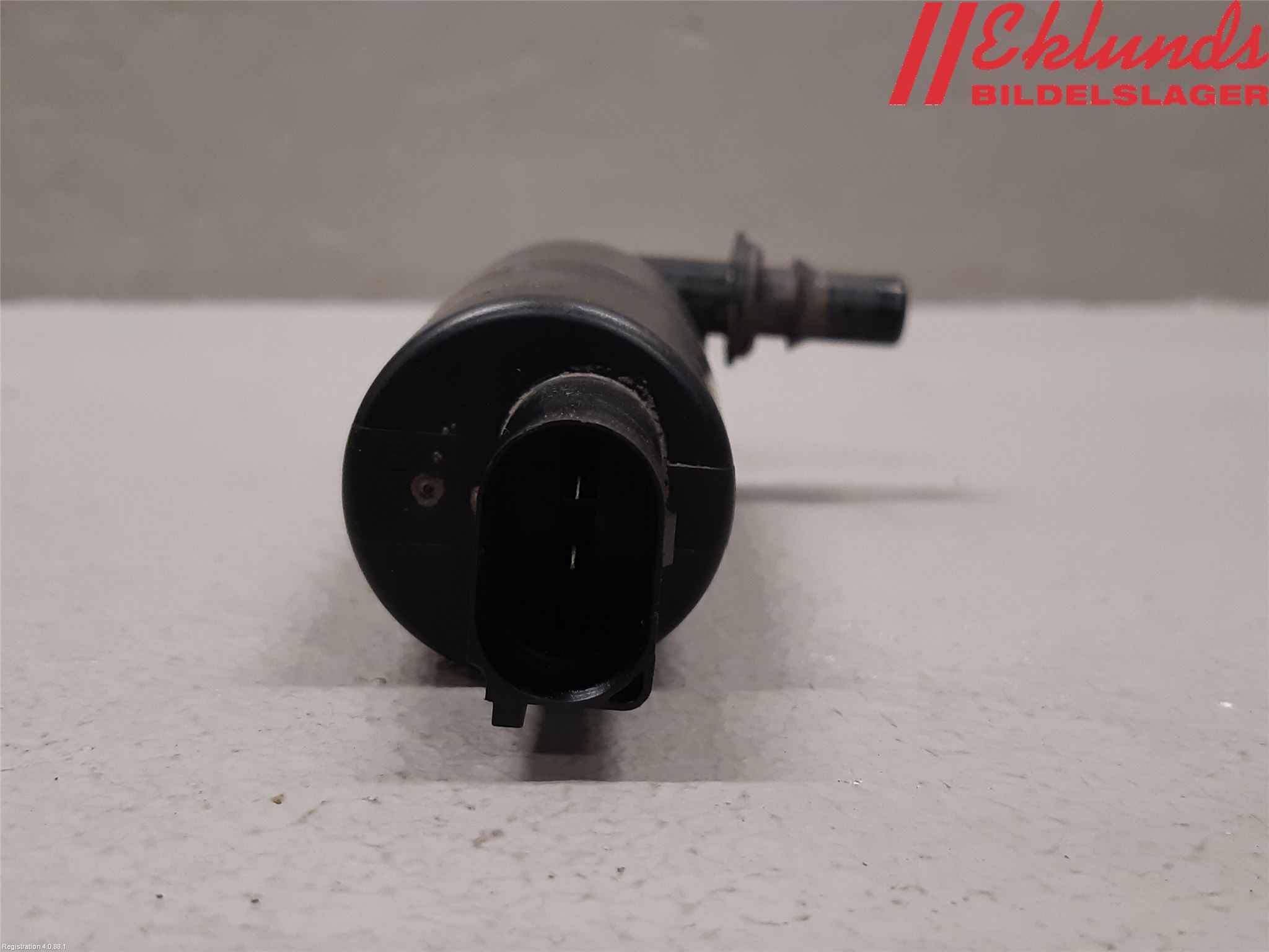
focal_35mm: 26
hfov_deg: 67.3
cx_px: 634
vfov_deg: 53.1
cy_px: 476
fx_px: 953
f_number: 1.7
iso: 125
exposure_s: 1/50
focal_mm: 3.93
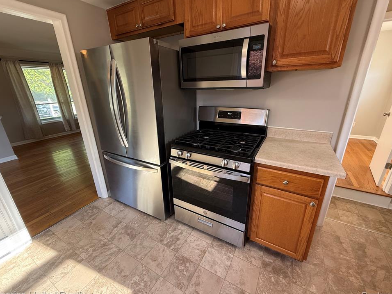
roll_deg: +1.3
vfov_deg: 81.7
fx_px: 170
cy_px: 145
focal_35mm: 15
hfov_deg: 98.2
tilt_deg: -19.4
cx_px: 194
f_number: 2.2
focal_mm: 2.22
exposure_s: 1/99
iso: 160
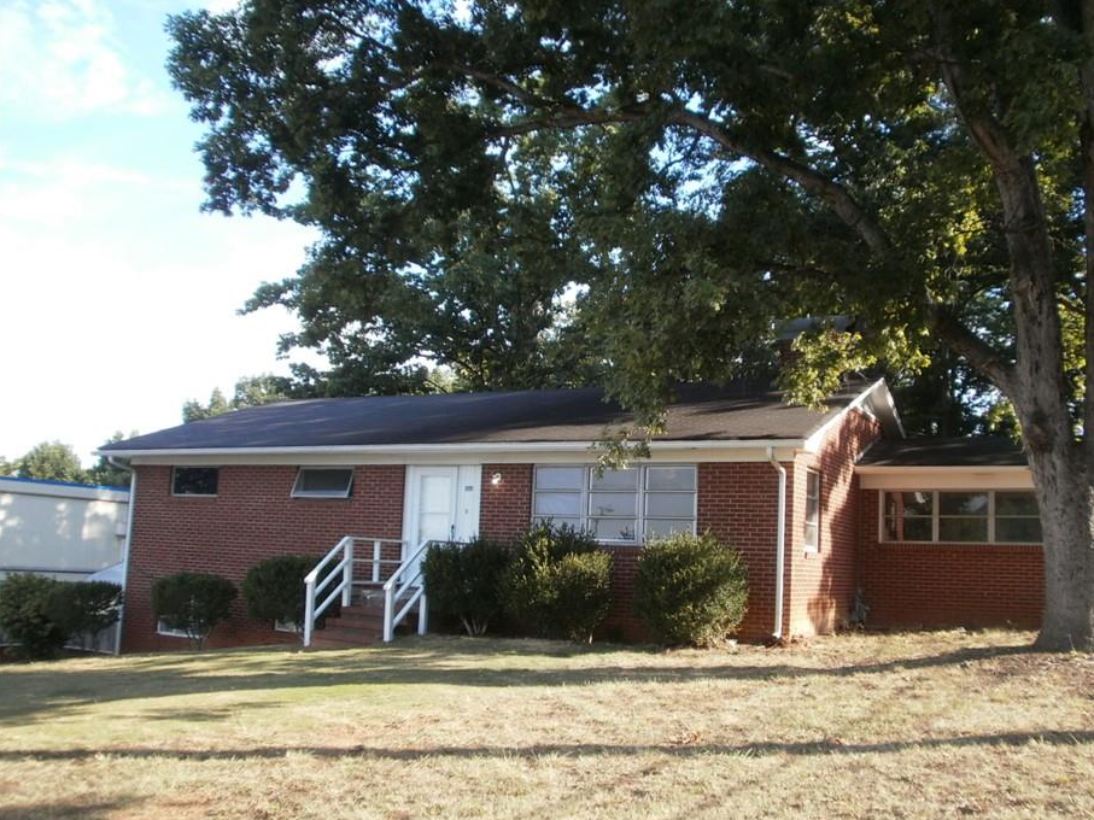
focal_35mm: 35
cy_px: 426
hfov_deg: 52.5
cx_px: 614
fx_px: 1106
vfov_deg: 40.7
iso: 100
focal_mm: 5.45
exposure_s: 1/320
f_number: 2.9
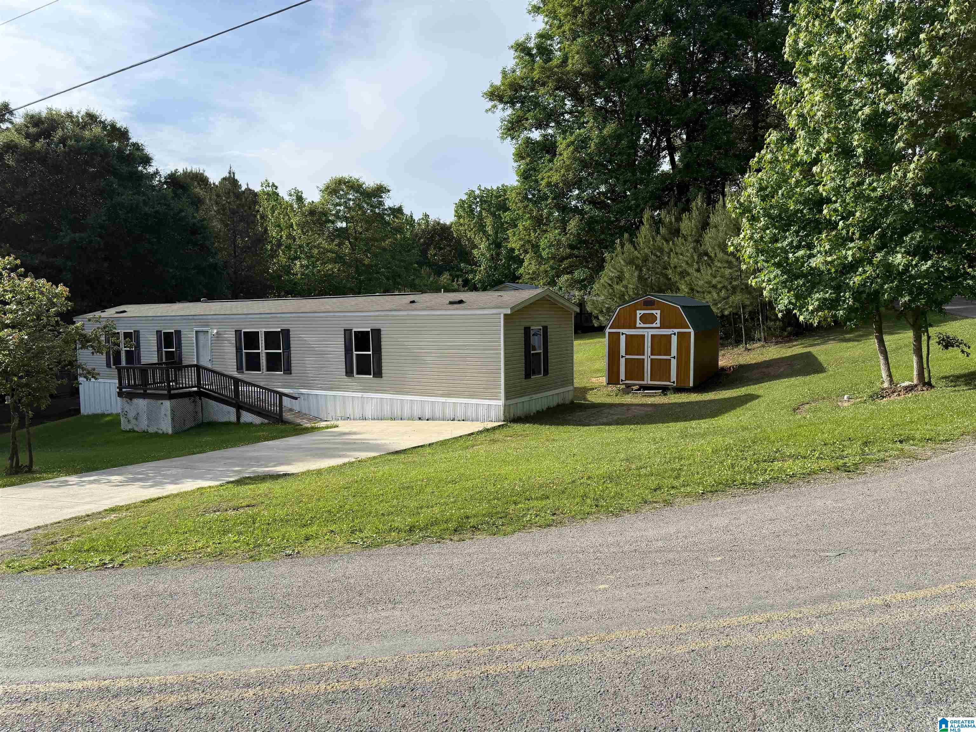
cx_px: 488
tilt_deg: -4.4
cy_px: 366
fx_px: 677
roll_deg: +1.0
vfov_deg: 56.8
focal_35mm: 24
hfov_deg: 71.6
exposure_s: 1/3953
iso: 100
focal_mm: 6.76
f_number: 1.78
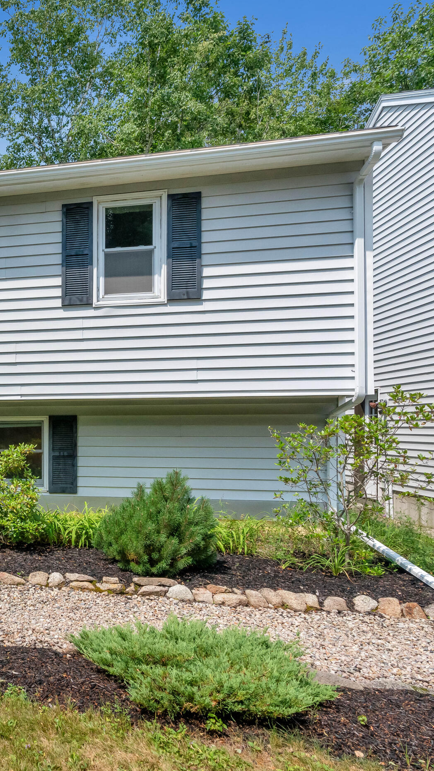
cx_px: -84
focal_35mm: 27
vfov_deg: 69.8
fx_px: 552
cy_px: 402
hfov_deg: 34.5
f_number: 8
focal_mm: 16
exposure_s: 1/3000
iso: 800
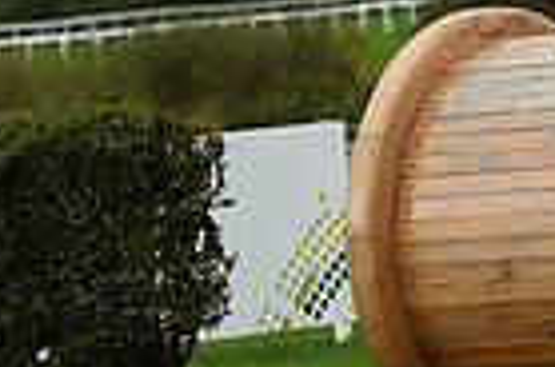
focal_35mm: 460
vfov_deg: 3.0
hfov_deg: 4.4
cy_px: -64
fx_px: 7075
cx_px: 998
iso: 400
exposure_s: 1/1250
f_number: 4.5
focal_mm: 110
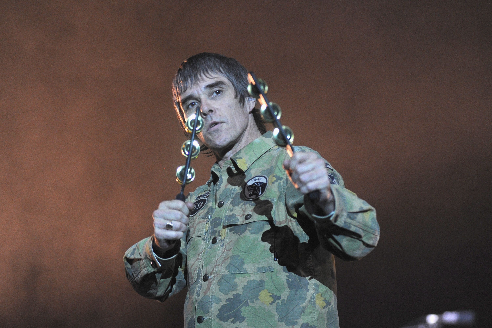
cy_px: 164
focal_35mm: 125
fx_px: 1708
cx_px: 246
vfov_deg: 11.0
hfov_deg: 16.4
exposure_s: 1/400
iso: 3200
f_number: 4
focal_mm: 125
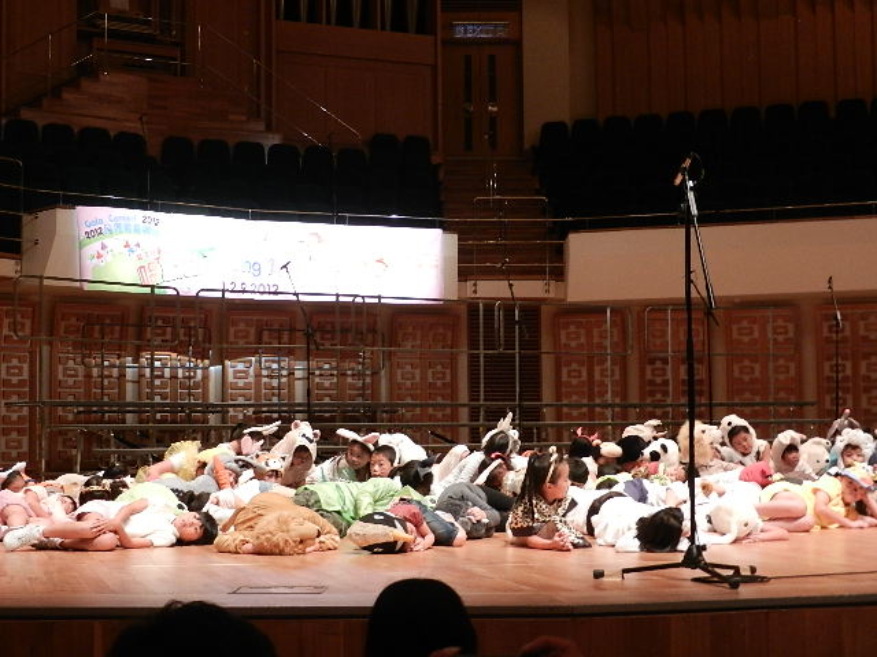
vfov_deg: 24.4
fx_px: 1520
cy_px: 328
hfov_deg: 32.2
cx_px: 438
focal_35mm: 60
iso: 400
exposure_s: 1/13
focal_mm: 10.9
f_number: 4.5
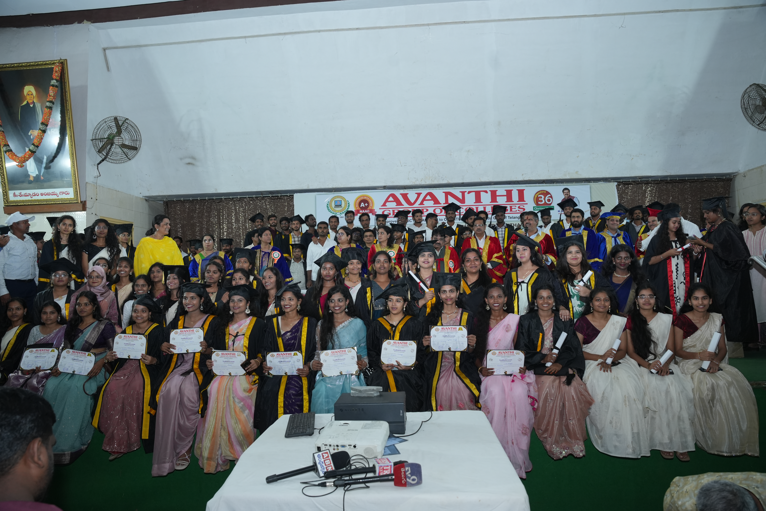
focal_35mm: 31
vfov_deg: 42.0
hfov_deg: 59.8
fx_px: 666
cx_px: 383
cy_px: 256
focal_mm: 31.3
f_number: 5.6
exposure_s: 1/125
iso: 1000
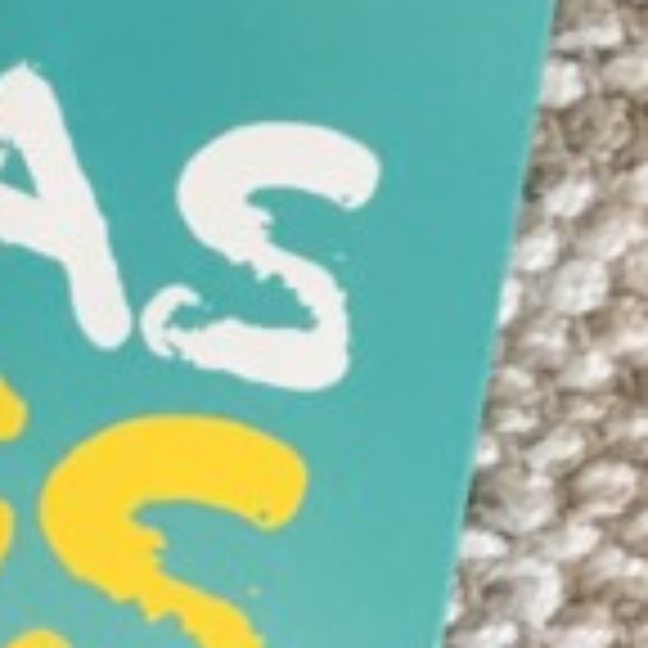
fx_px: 3622
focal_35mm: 171
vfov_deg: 9.4
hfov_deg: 10.0
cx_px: -243
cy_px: 1386
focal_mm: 4.15
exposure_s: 1/17
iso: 40
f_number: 2.2
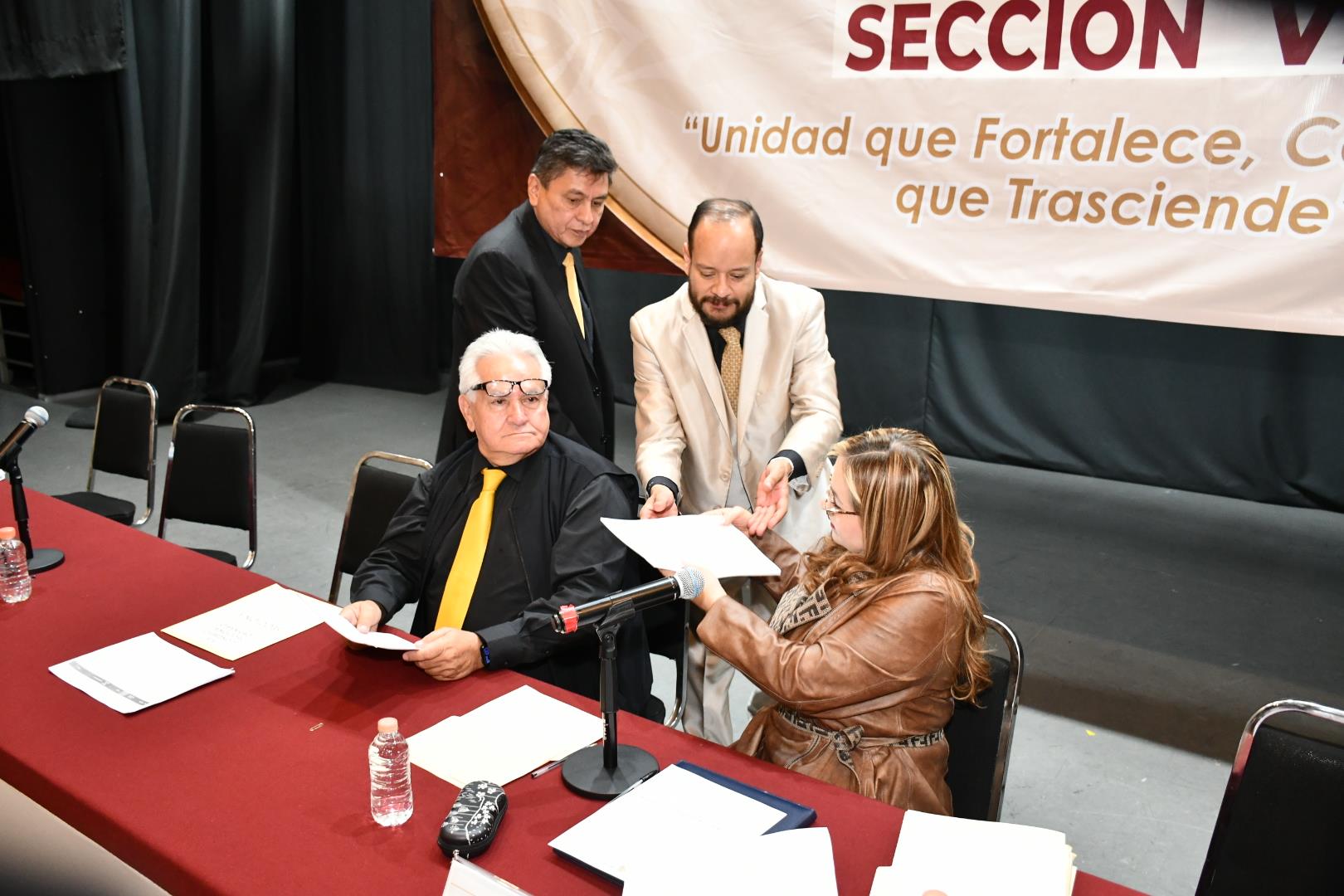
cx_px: 672
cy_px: 448
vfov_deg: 43.6
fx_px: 1120
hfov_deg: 61.9
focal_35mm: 30
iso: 2000
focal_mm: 20
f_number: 4
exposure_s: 1/60
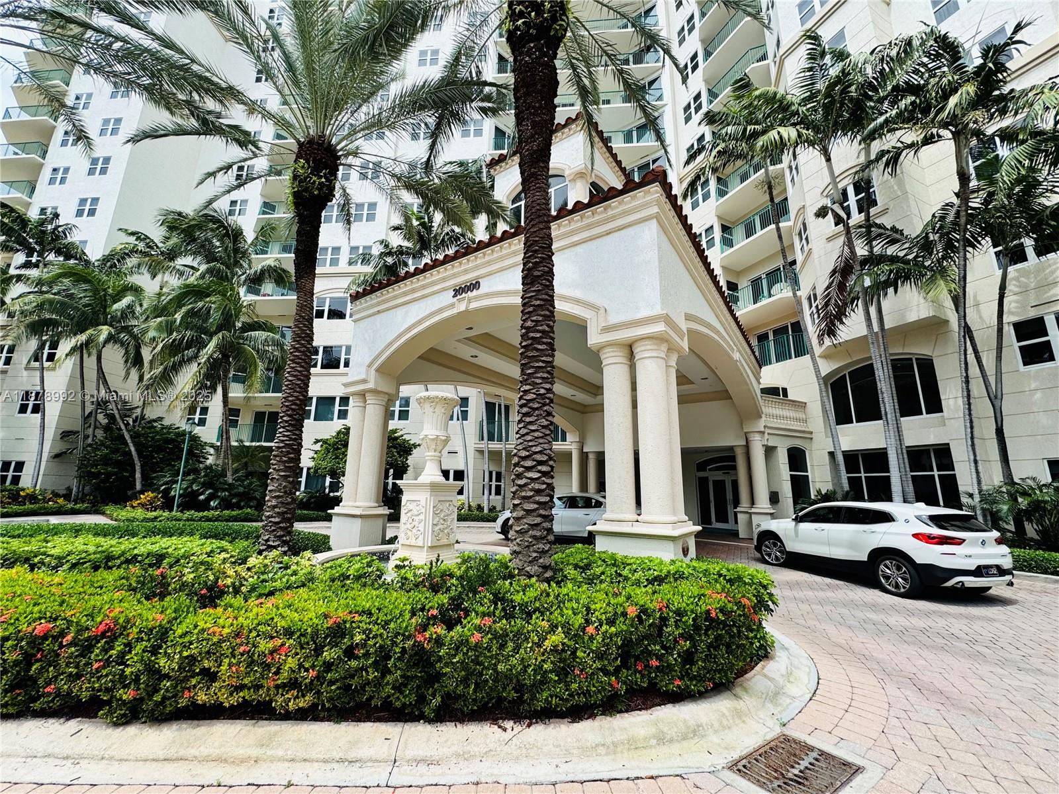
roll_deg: -1.0
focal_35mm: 14
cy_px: 397
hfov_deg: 102.1
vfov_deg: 85.7
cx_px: 530
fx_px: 428
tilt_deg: +13.0
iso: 50
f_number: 2.2
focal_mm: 2.22
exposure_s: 1/993
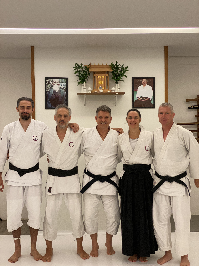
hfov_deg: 28.0
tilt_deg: -1.1
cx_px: 100
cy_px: 133
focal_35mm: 52
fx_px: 399
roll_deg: -0.4
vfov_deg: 36.8
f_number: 2
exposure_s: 1/120
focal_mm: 6
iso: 160
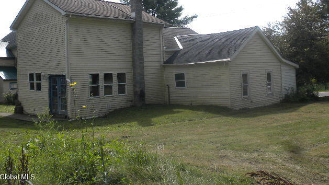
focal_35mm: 41
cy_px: 63
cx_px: 164
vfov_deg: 28.8
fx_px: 358
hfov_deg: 49.4
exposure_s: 1/106
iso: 64
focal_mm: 6.6
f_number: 10
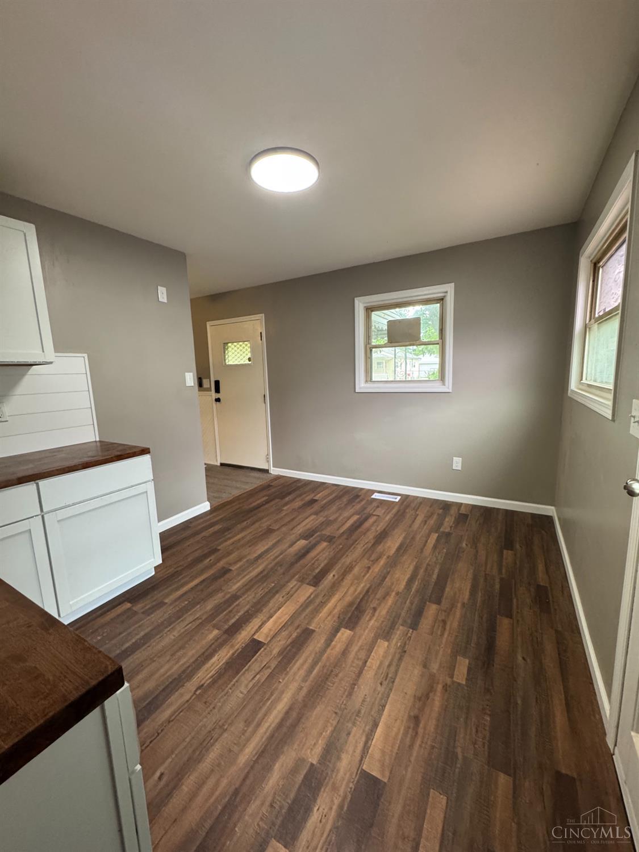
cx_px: 320
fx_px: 345
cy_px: 426
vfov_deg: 102.1
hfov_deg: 85.7
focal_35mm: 14
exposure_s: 1/60
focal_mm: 2.22
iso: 250
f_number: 2.2
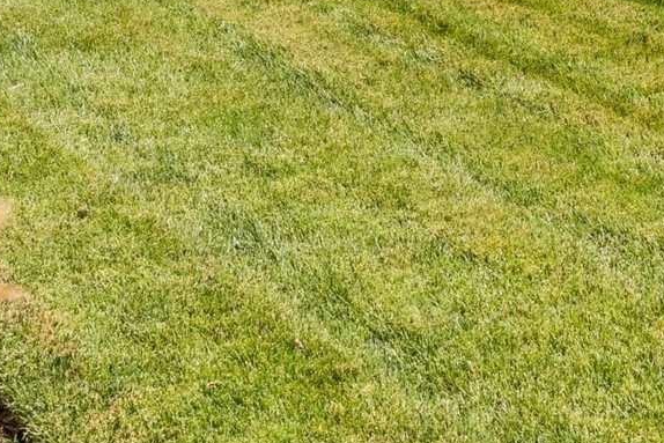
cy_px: -475
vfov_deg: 12.8
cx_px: 1207
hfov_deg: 17.7
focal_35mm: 92
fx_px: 1699
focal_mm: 17.2
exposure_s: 1/320
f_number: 13
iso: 400
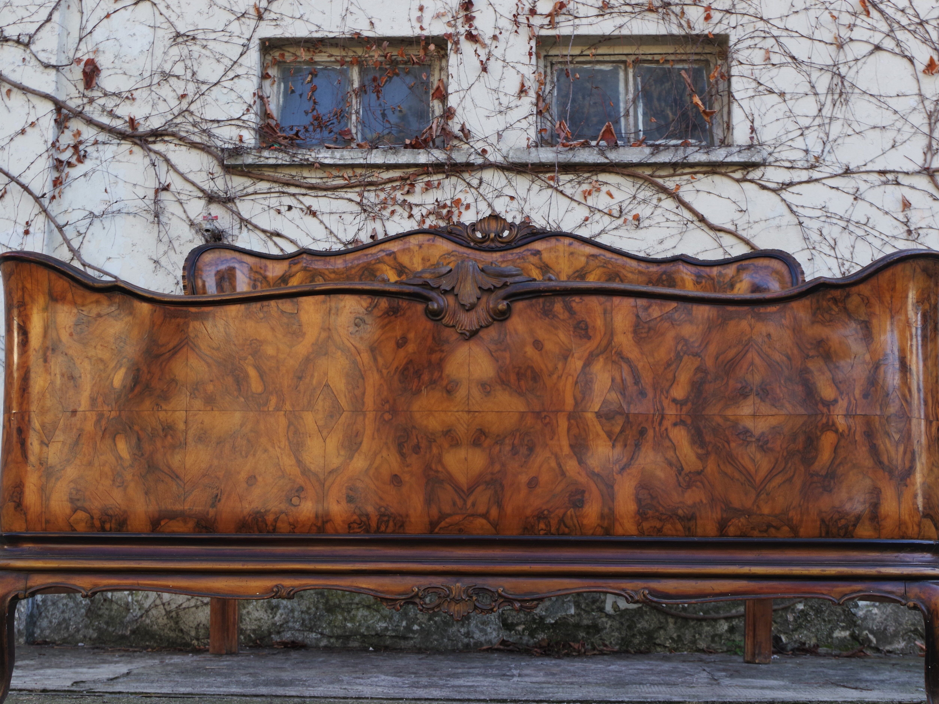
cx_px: 474
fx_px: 1356
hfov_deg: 38.2
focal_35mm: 50
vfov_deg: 29.1
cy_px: 351
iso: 200
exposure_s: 1/125
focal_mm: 30.63
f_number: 5.6
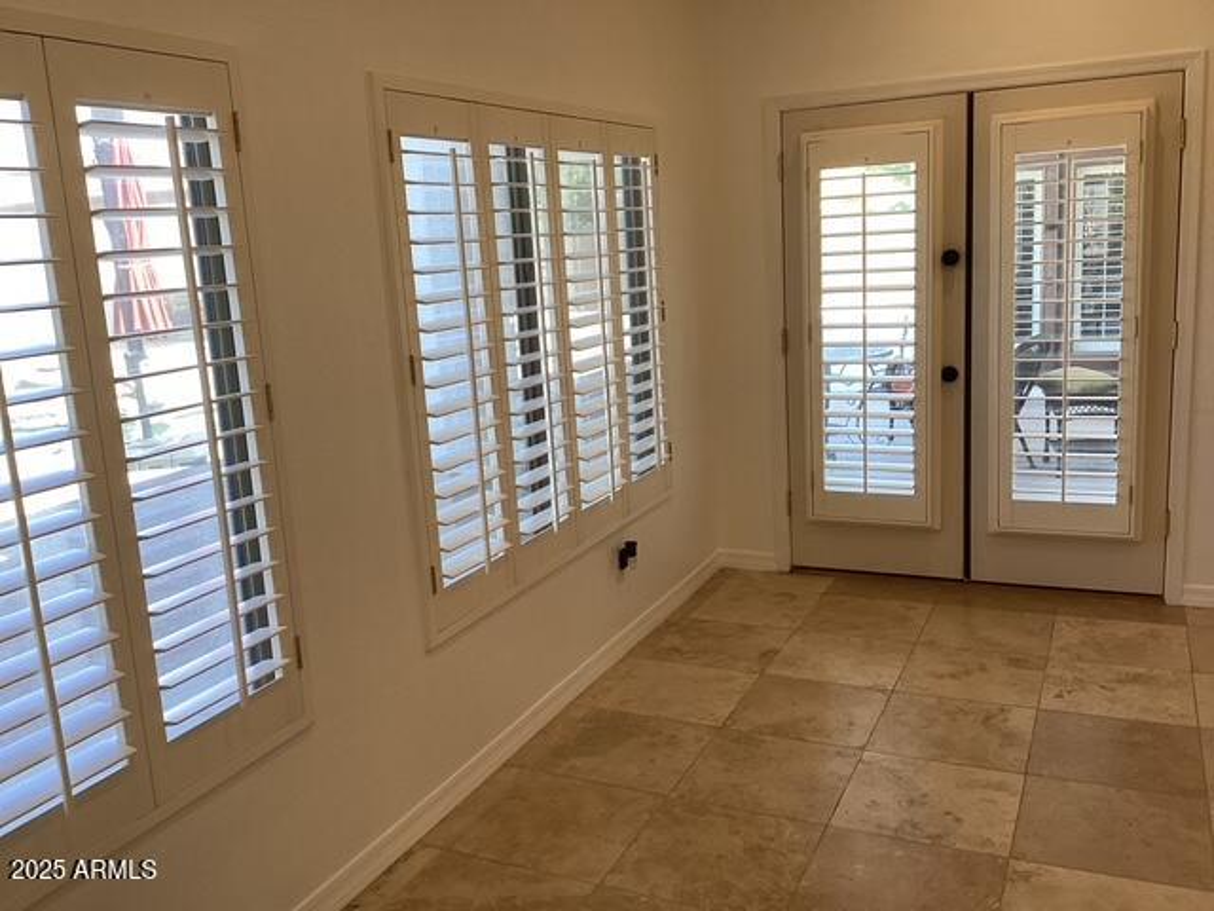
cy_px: 456
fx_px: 1087
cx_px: 607
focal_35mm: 31
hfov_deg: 58.4
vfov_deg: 45.4
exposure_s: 1/60
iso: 50
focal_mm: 3.3
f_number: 2.4
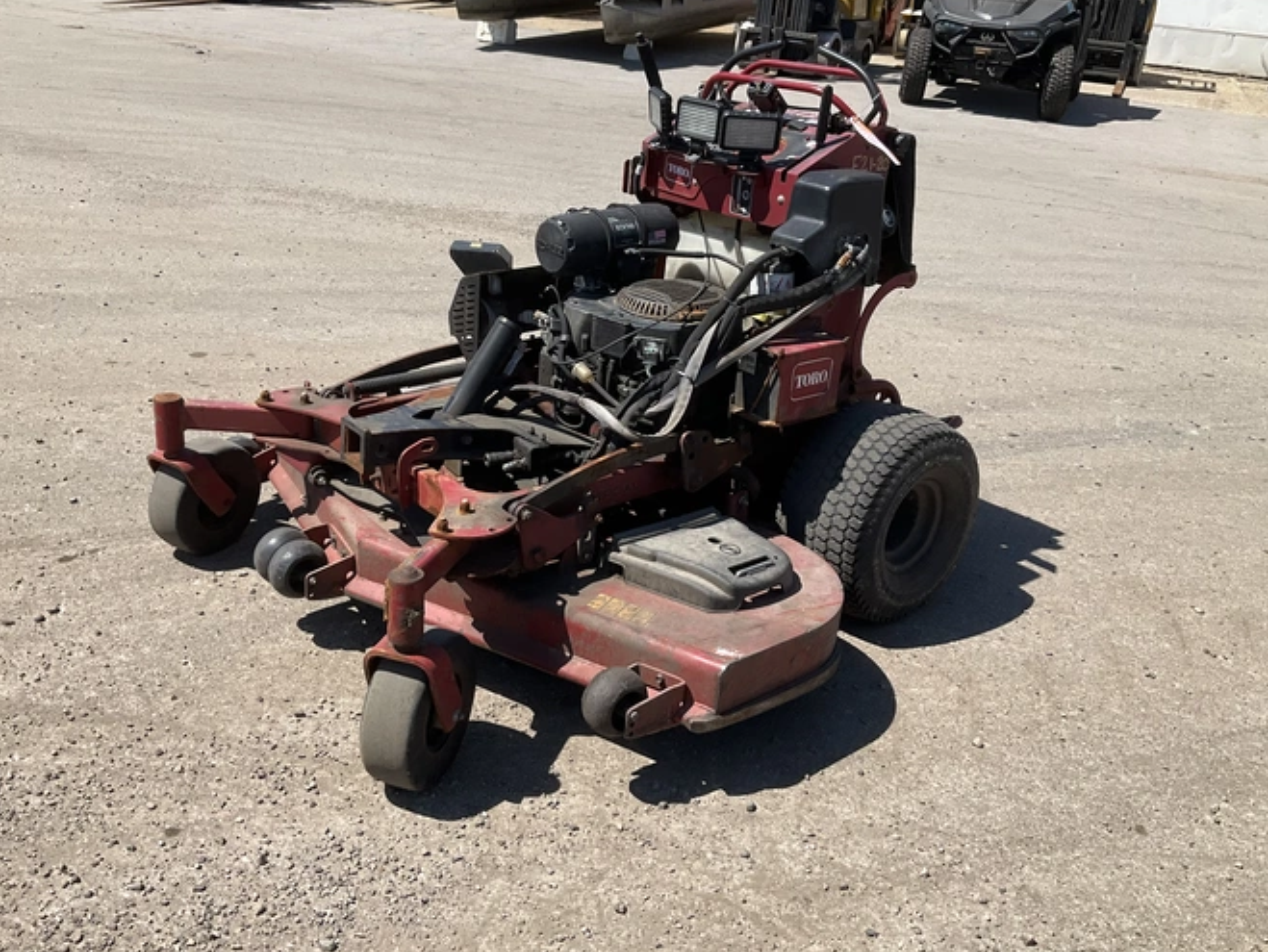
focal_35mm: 33
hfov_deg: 55.3
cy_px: 424
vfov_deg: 42.9
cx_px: 593
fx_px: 1209
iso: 25
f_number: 1.8
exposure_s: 1/1786
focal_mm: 3
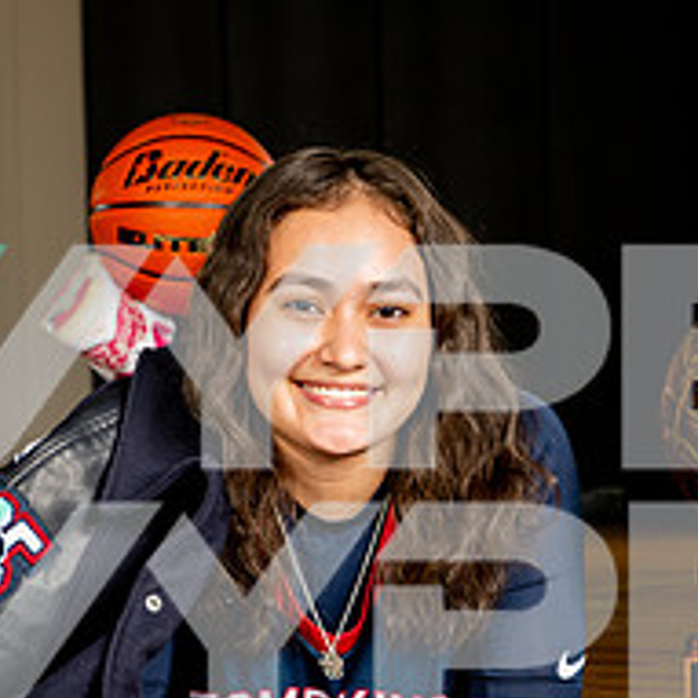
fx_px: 2966
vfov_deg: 13.3
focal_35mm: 130
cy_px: 618
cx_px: 333
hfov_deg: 13.4
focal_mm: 65
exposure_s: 1/500
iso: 250
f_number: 8
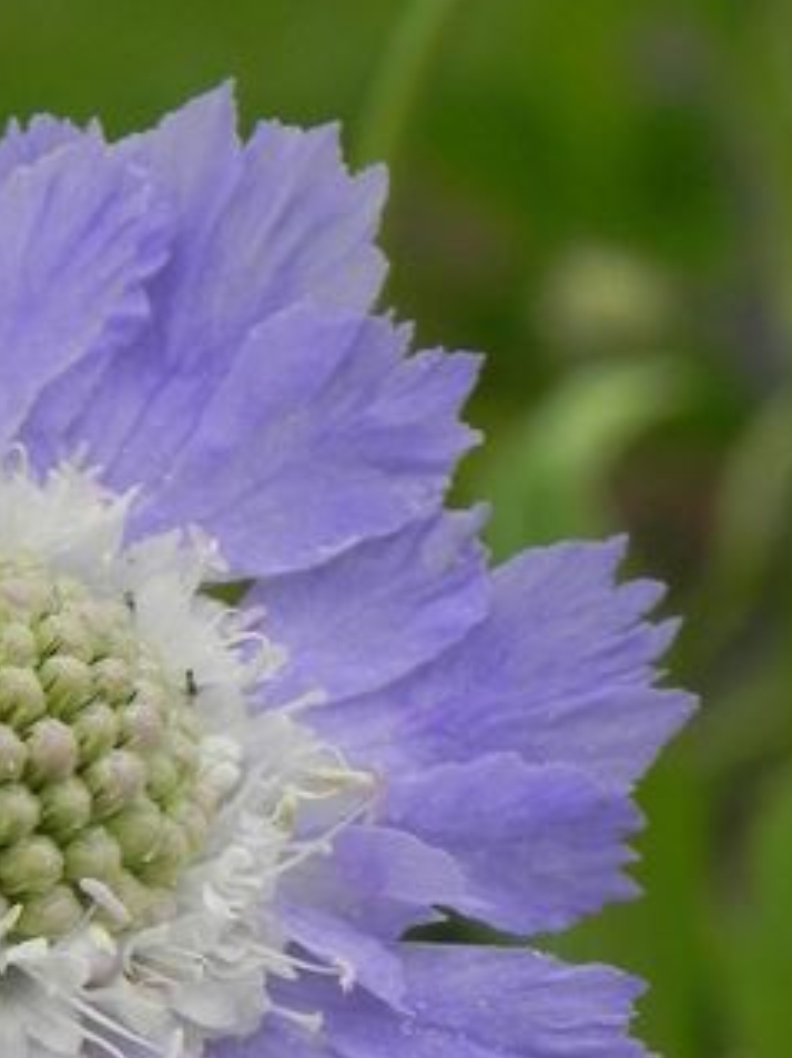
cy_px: 373
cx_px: 110
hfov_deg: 4.6
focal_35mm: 325
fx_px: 9928
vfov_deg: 6.1
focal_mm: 23
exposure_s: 1/250
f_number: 5.6
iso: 160
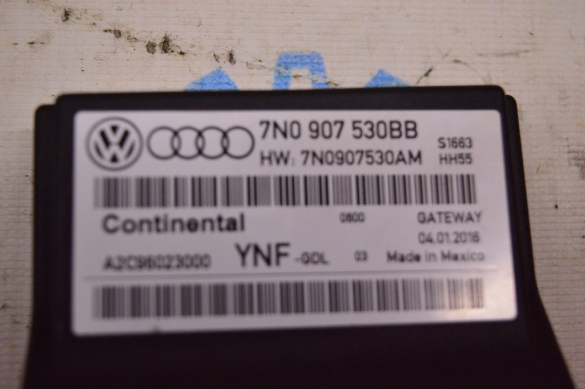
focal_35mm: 51
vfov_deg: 26.4
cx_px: 292
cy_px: 194
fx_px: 828
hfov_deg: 38.9
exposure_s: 1/400
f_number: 4.5
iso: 1600
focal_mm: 34
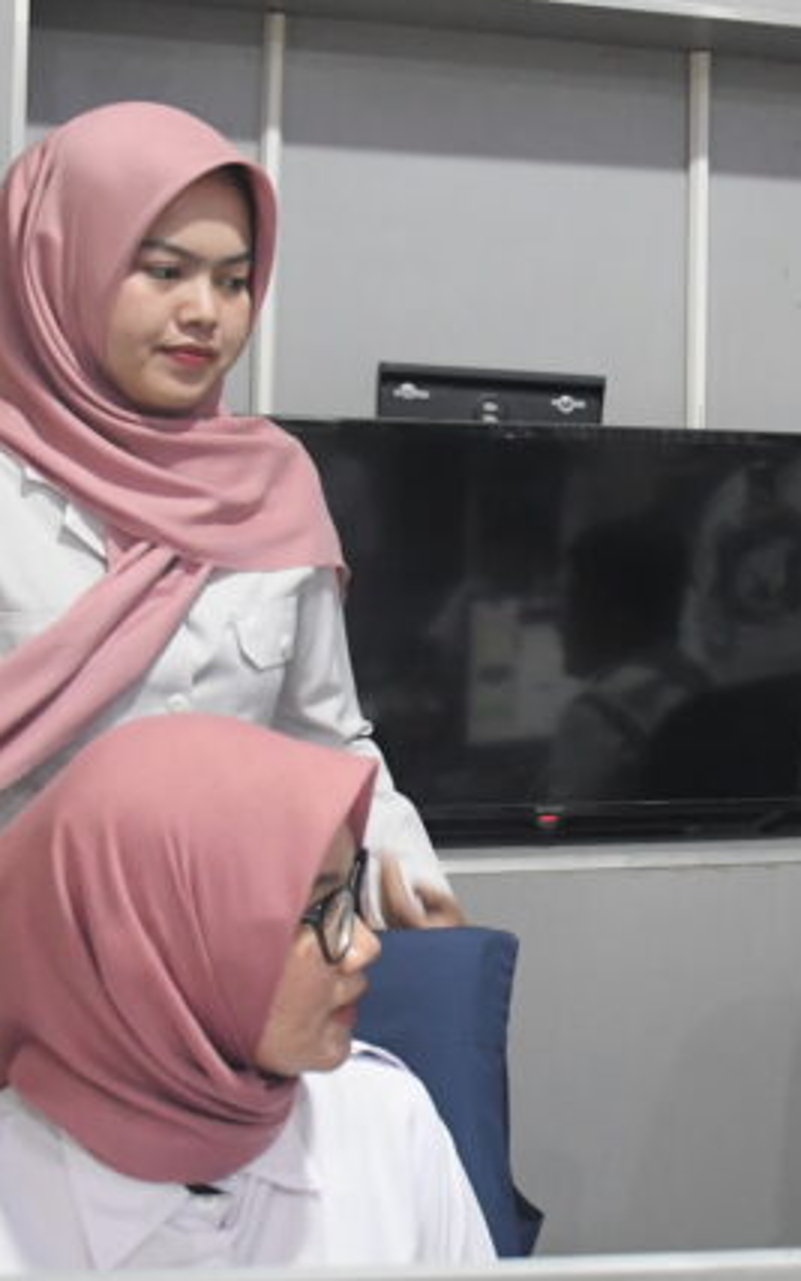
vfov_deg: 31.1
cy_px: 662
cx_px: 1053
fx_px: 2304
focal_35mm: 66
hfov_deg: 18.3
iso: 3200
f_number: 3.5
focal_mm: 18
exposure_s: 1/60
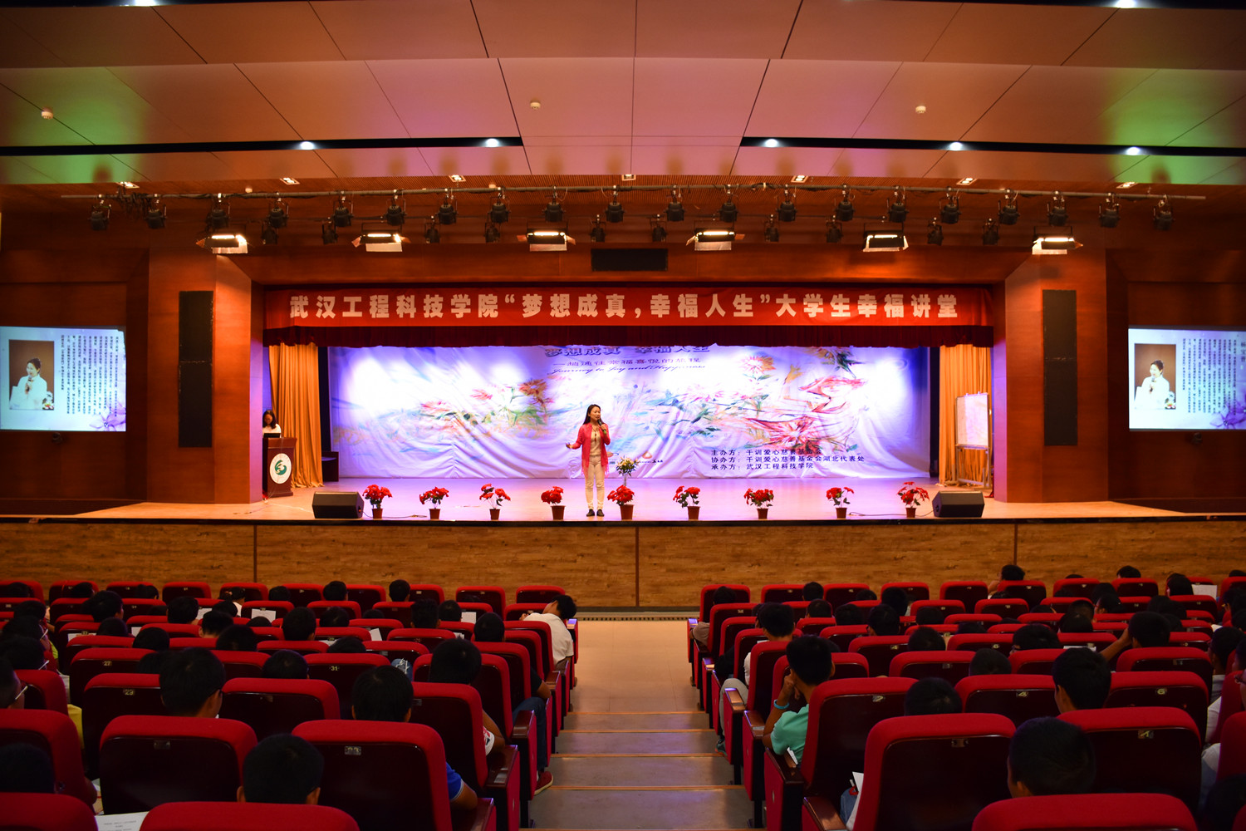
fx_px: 934
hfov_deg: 67.4
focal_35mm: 27
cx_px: 623
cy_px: 416
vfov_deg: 47.9
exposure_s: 1/30
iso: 360
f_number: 4
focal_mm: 18
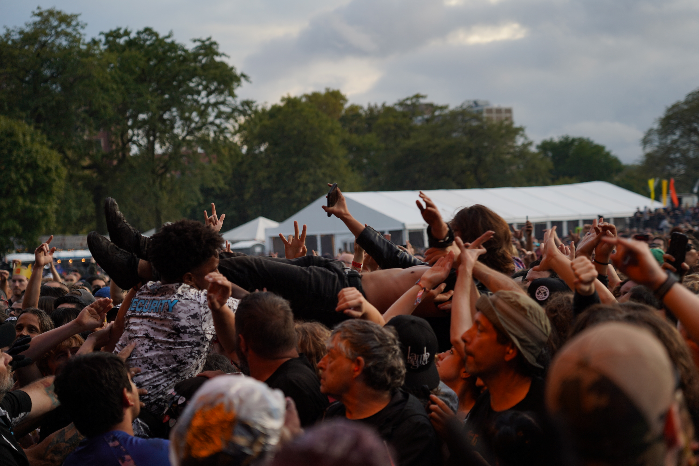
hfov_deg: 25.4
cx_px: 350
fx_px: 1553
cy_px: 233
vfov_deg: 17.1
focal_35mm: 80
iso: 100
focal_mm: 80
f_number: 4.5
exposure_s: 1/160
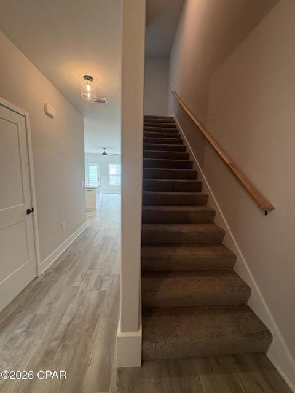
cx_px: 148
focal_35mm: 14
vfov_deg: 102.1
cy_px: 196
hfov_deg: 85.7
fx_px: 159
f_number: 2.2
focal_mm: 2.22
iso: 125
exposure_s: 1/60
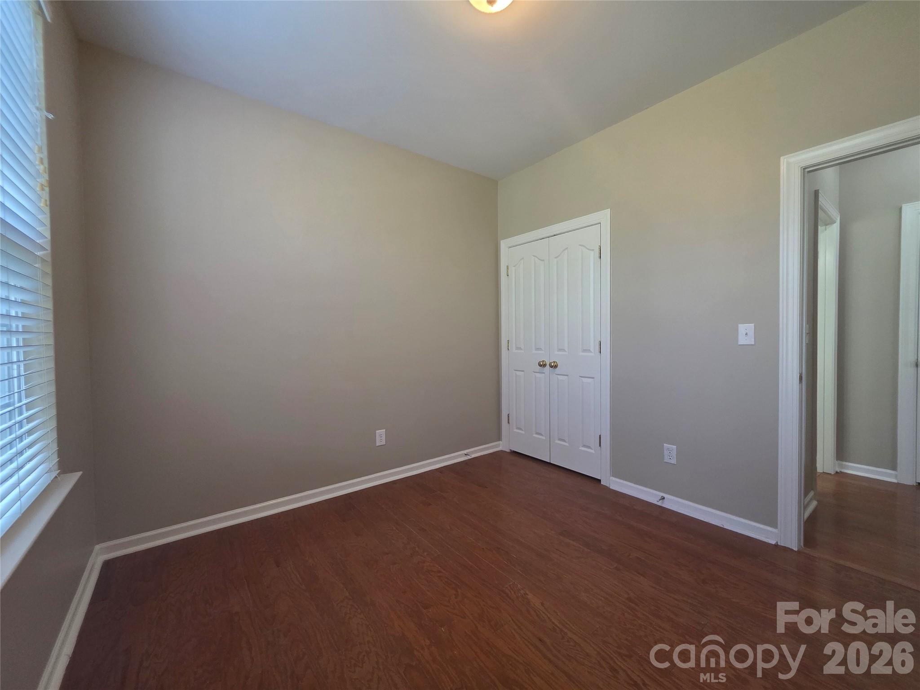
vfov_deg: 89.9
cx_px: 460
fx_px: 346
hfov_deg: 106.2
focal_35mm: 13
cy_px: 345
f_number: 1.9
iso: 250
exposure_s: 1/120
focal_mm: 2.2
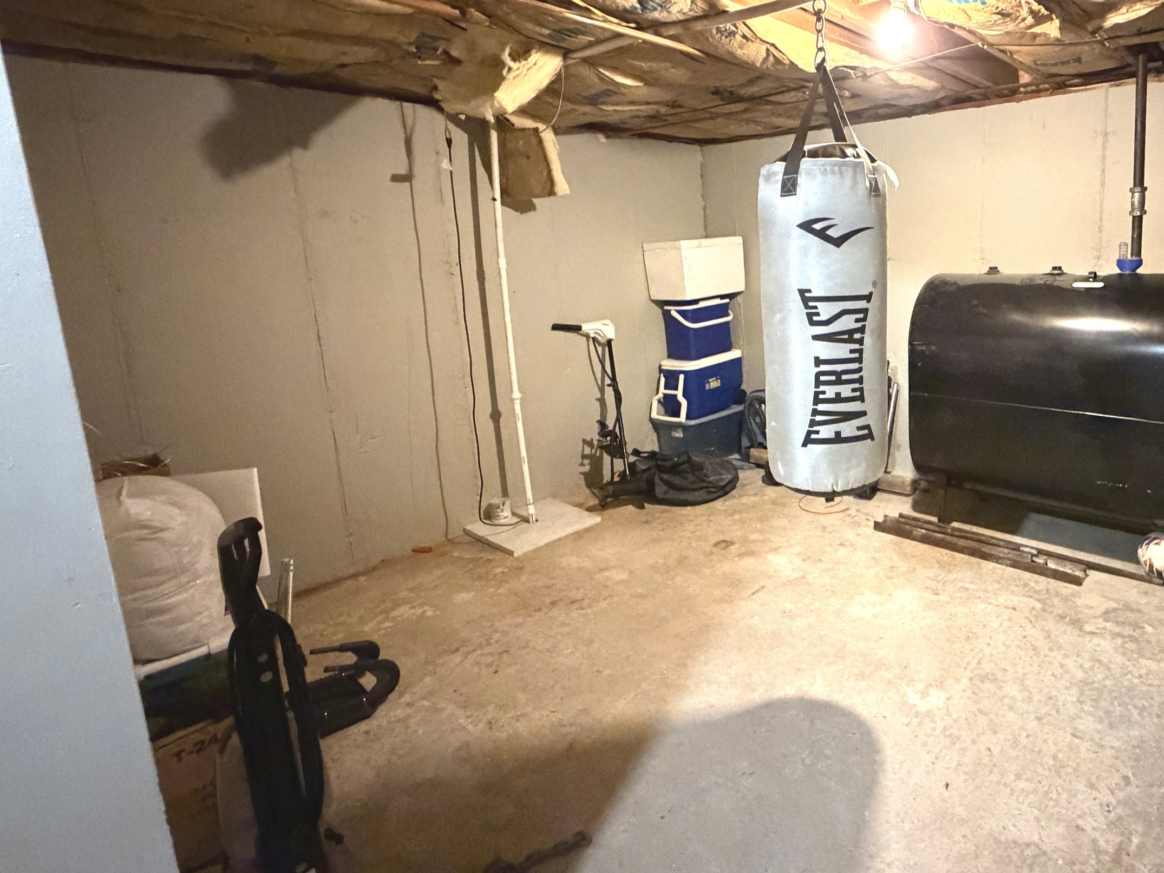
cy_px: 349
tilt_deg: -9.2
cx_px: 823
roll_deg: +1.0
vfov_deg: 65.4
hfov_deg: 77.6
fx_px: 673
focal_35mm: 20
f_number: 2.2
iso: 1600
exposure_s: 1/40
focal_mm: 2.22
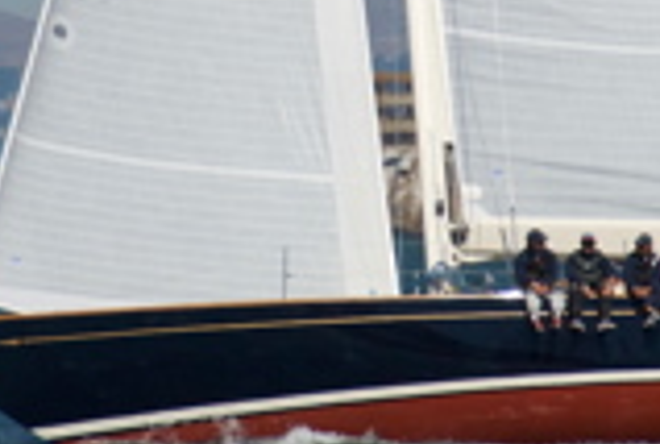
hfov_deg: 1.8
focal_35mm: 1129
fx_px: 20757
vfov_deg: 1.2
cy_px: -64
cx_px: 270
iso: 320
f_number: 6.3
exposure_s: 1/2500
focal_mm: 200
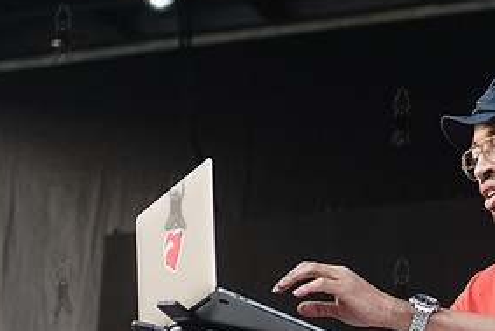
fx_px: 2779
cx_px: 548
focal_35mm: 202
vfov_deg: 6.8
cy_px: 318
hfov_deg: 10.1
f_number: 4
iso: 500
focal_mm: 70
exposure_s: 1/320
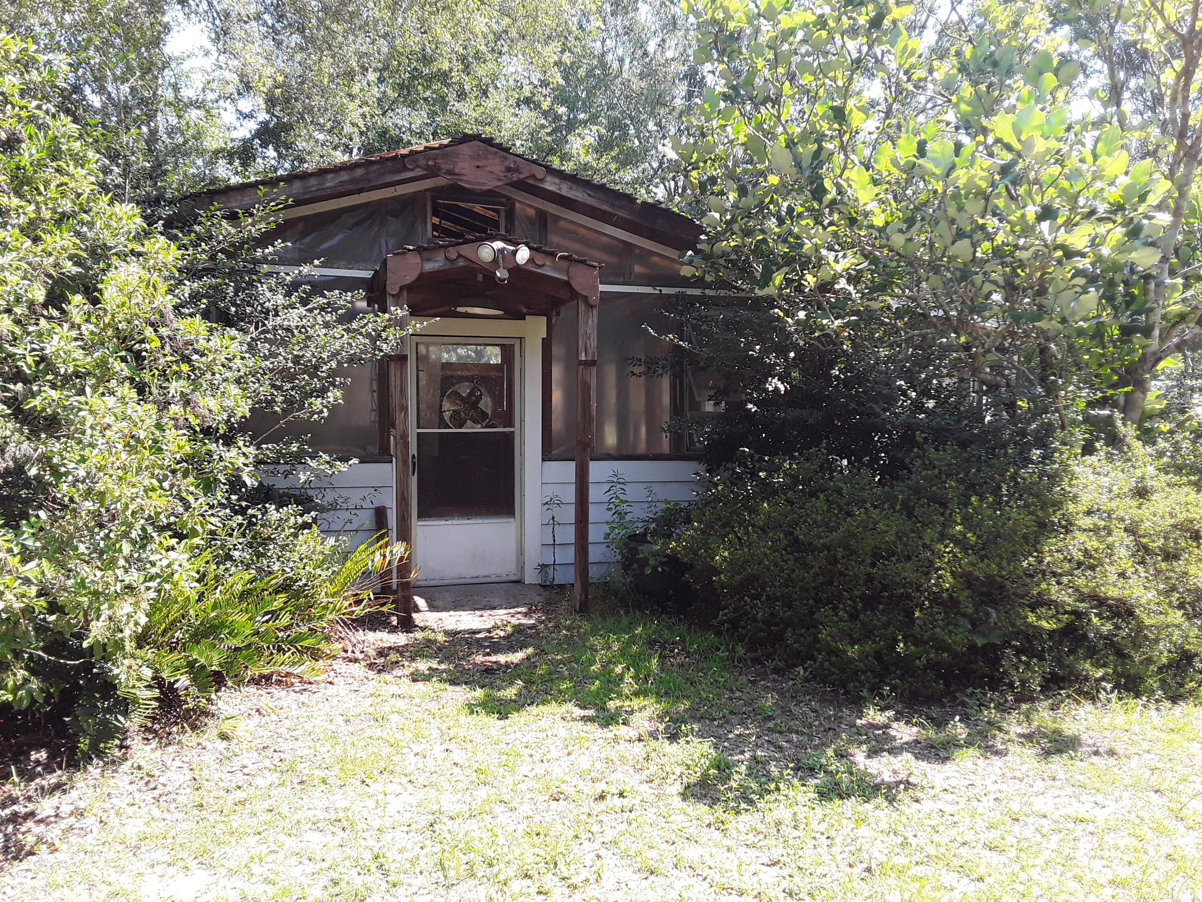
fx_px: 938
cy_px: 451
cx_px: 601
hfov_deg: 65.3
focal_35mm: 27
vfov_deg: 51.4
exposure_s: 1/293
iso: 40
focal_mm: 2.91
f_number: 1.9
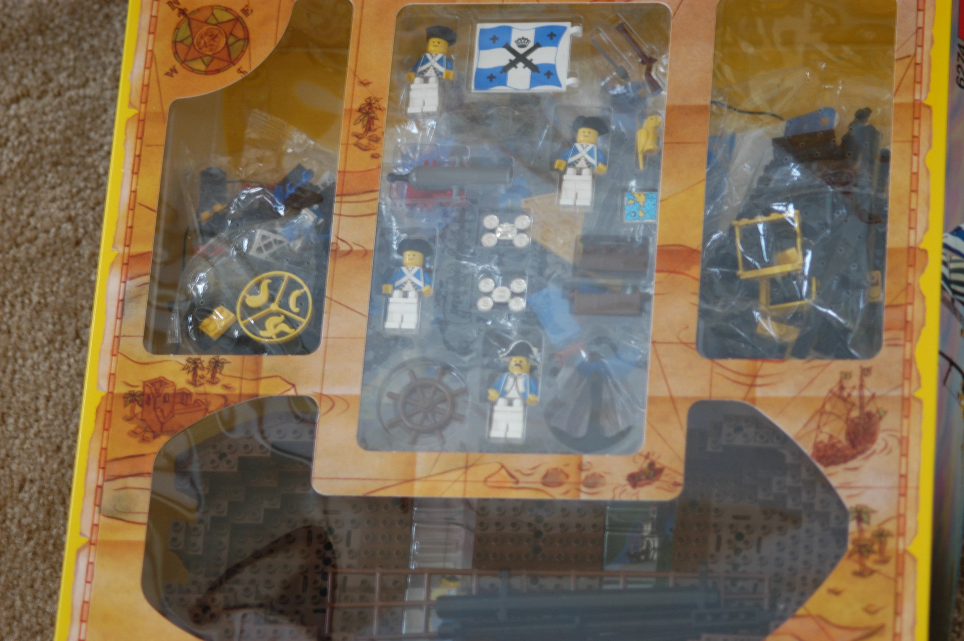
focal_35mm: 158
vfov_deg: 8.7
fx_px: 4214
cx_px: 482
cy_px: 320
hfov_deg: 13.1
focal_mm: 105
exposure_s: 1/10
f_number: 3
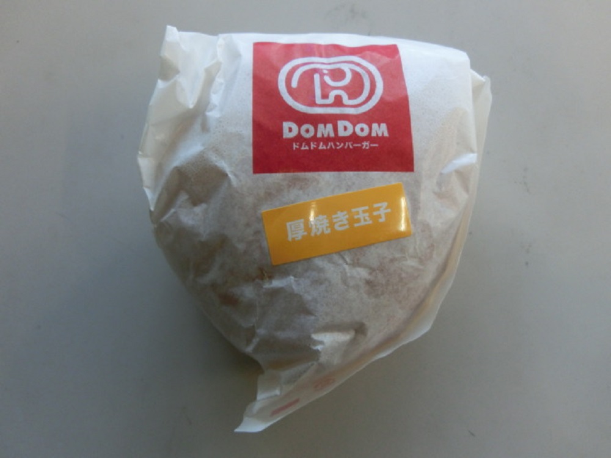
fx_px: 424
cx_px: 306
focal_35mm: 24
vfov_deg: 56.8
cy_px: 229
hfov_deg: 71.6
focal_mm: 4.24
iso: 250
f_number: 3
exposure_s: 1/125
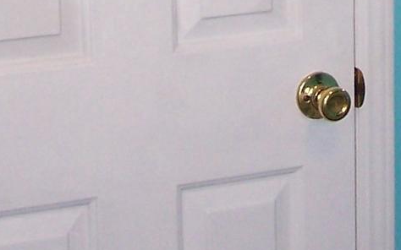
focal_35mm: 174
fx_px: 1901
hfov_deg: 12.0
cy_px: -144
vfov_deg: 7.4
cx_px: 362
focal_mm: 6.3
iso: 140
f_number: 2.8
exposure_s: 1/90
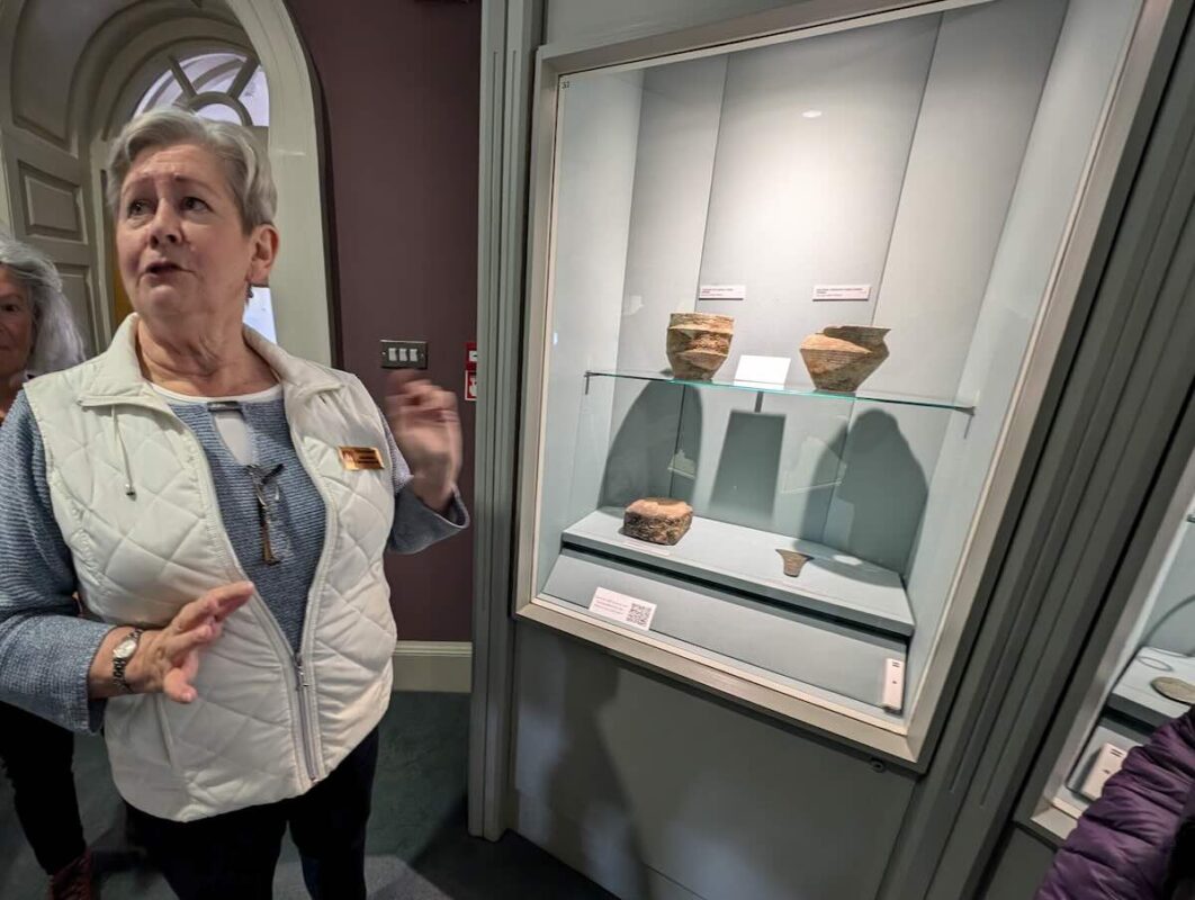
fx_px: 415
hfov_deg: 110.4
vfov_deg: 94.7
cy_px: 450
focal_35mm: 12
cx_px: 598
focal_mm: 2.23
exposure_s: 1/25
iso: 173
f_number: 1.95
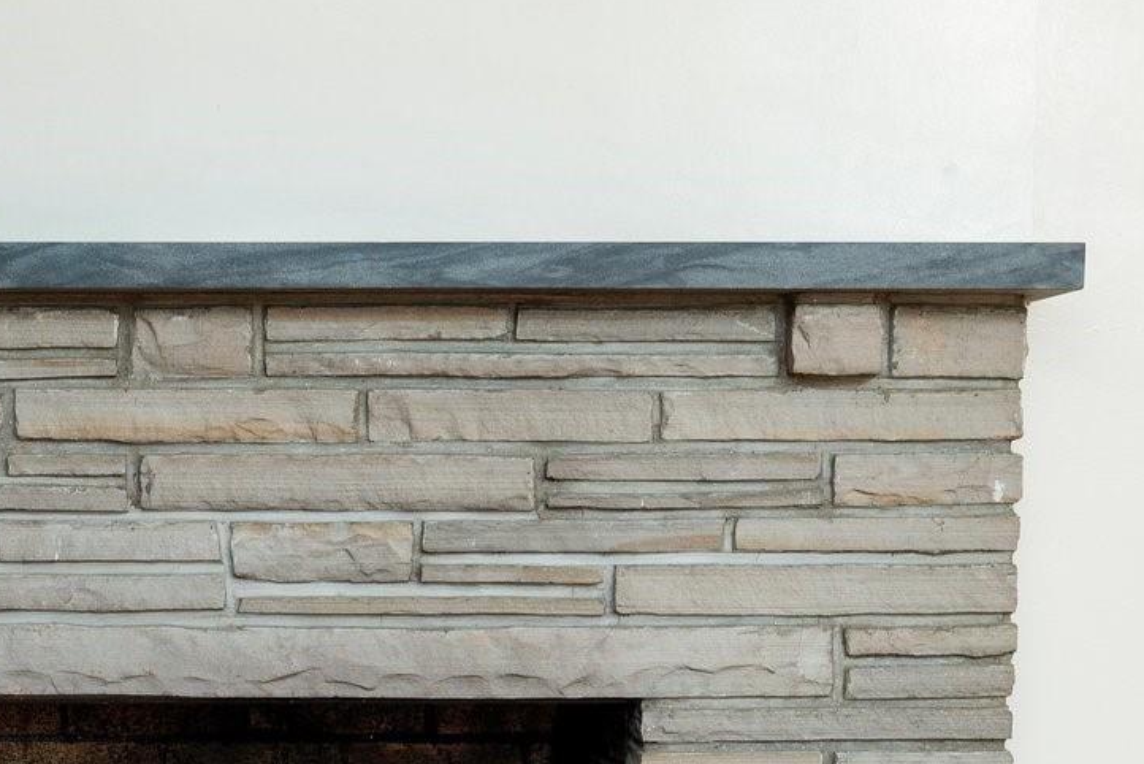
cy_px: 892
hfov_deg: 23.7
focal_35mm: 85
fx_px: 2702
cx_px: 285
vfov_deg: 15.6
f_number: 8
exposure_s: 1/60
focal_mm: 30
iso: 200
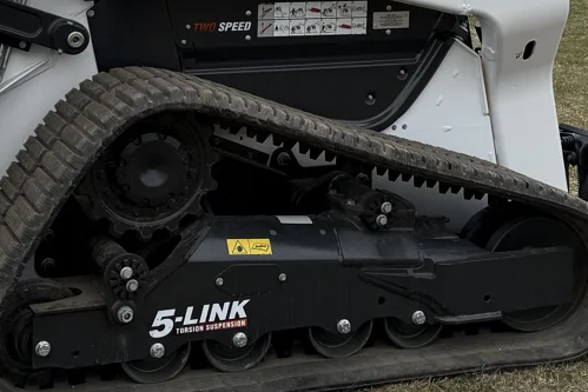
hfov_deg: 25.2
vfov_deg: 16.8
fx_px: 1307
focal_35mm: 80
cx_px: 205
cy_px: 33
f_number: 1.78
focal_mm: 6.76
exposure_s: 1/3425
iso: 80
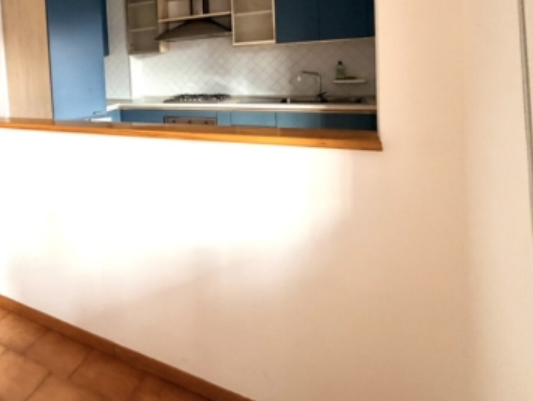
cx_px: 140
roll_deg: +3.6
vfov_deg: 54.7
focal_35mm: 23
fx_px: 355
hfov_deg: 69.5
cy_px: 78
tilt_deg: -0.4
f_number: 2.2
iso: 320
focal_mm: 2.22
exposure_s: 1/60
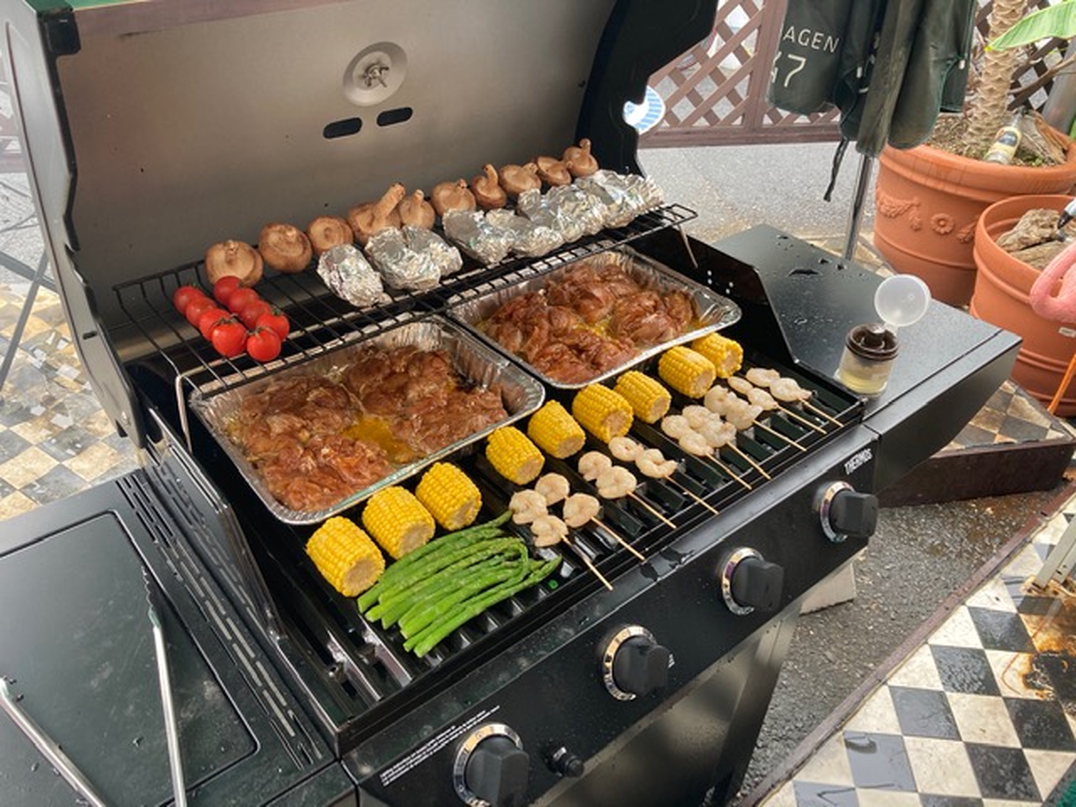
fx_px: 870
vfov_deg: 49.7
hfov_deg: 63.4
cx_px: 538
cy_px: 404
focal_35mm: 28
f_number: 1.8
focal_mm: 3.99
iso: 64
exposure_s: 1/50
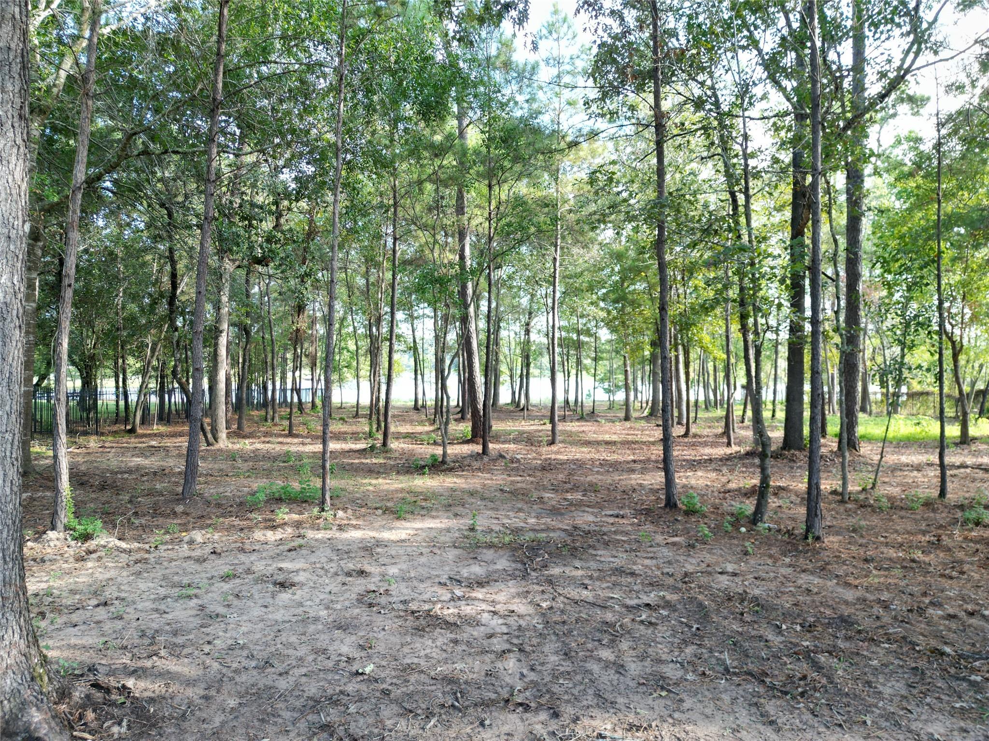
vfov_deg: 56.8
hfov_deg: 71.6
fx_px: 686
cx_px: 494
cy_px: 370
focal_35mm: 24
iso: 200
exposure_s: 1/180
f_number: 1.7
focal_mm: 6.72
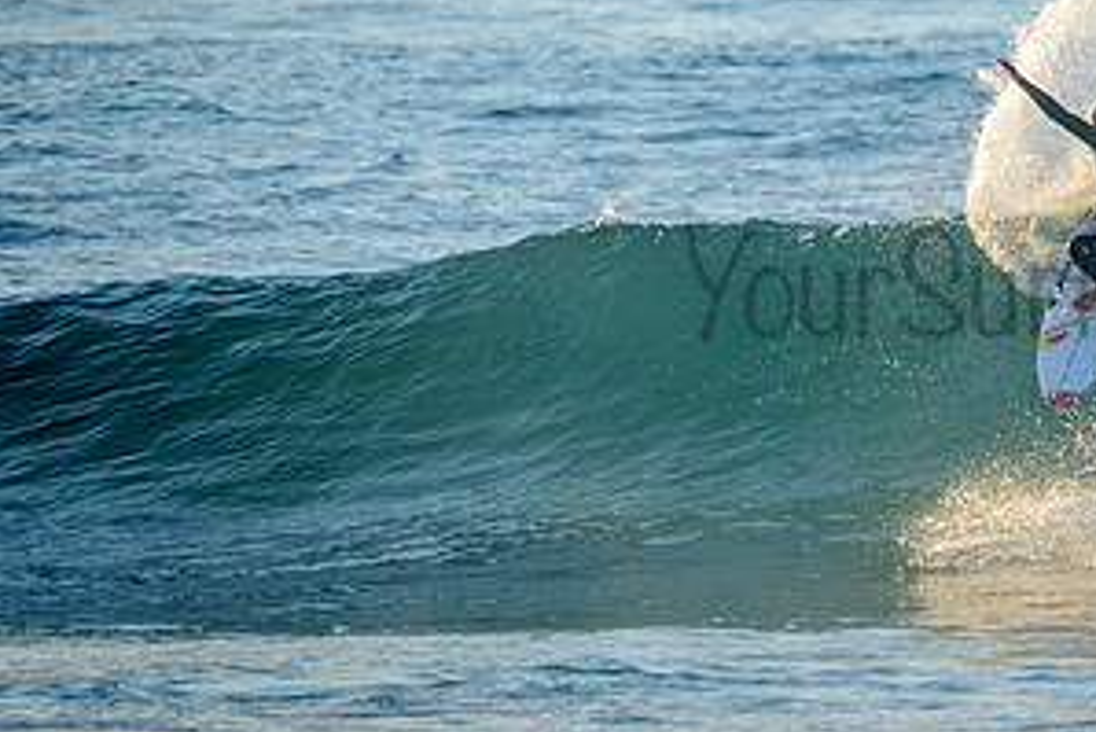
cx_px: 1063
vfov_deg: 1.4
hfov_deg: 2.1
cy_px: 252
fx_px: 29666
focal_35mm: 974
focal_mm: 500
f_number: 5.6
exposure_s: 1/2000
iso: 450
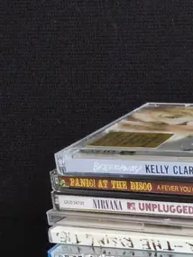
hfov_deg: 13.9
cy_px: 330
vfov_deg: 18.8
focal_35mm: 97
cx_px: 320
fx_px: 721
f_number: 2
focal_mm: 2.87
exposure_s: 1/100
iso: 160
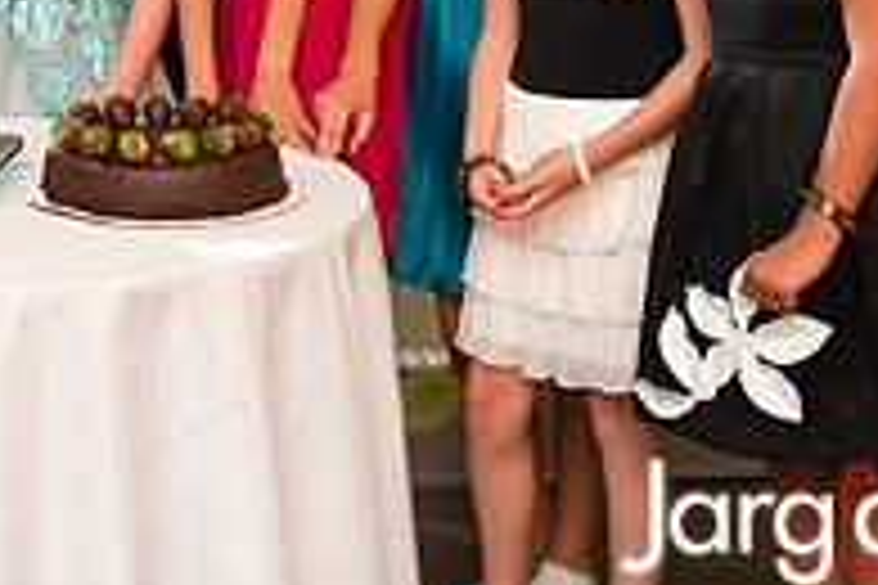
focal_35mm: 101
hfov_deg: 19.4
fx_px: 2463
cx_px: -72
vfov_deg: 13.1
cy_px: -171
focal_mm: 34
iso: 1600
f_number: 3.2
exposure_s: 1/125
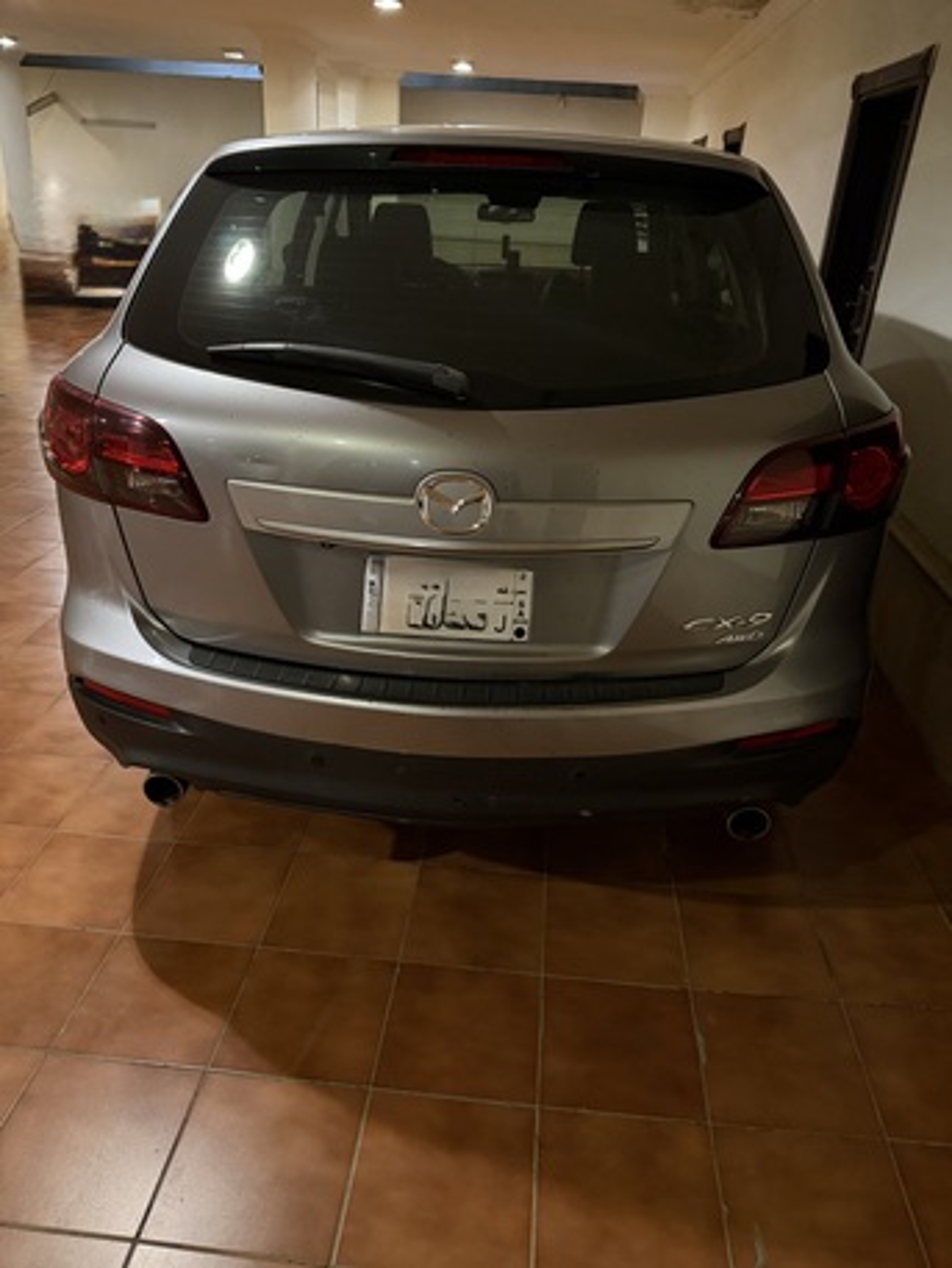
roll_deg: -3.4
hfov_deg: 56.8
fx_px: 880
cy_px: 634
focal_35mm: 24
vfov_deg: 71.6
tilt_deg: -27.2
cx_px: 476
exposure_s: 1/24
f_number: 1.78
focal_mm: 6.76
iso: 1600
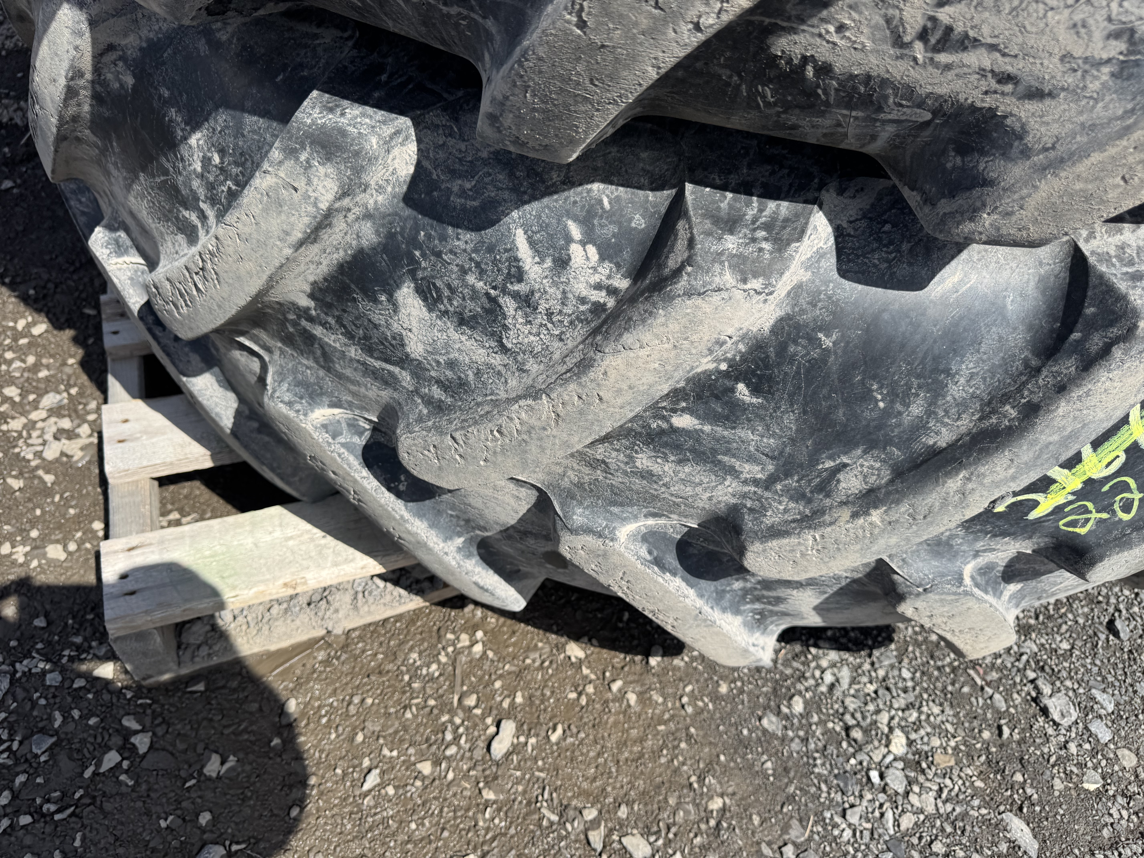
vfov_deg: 56.8
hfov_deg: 71.6
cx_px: 572
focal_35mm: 24
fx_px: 793
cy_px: 429
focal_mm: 6.76
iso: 80
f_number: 1.78
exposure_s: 1/3096
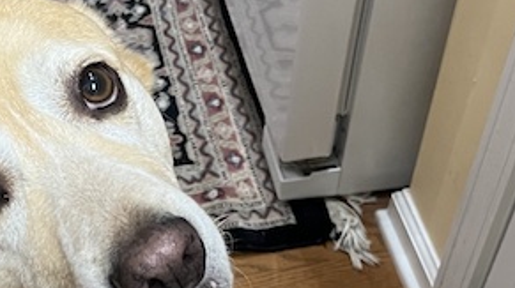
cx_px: 218
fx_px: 1064
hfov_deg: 27.2
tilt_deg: -57.7
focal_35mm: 78
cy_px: 350
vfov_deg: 14.9
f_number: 1.6
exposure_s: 1/60
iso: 250
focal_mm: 5.1
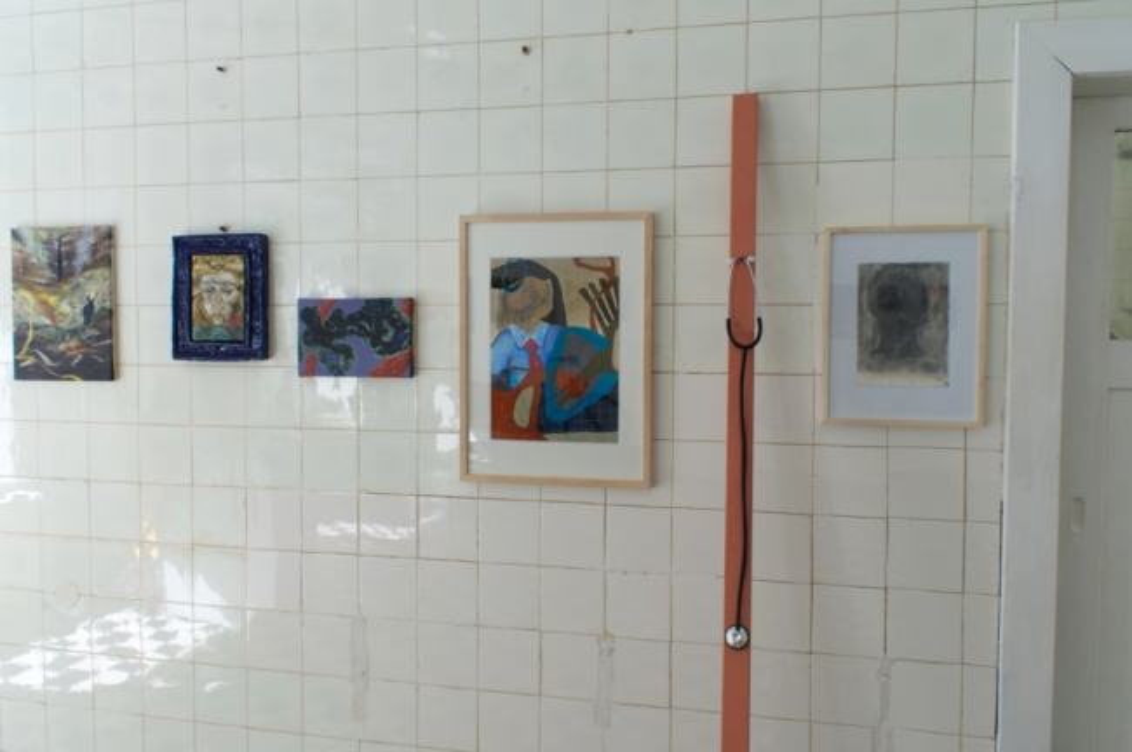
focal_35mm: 27
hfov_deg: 67.4
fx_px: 848
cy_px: 376
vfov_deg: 47.8
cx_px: 566
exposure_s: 1/80
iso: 100
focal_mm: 18
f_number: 4.5
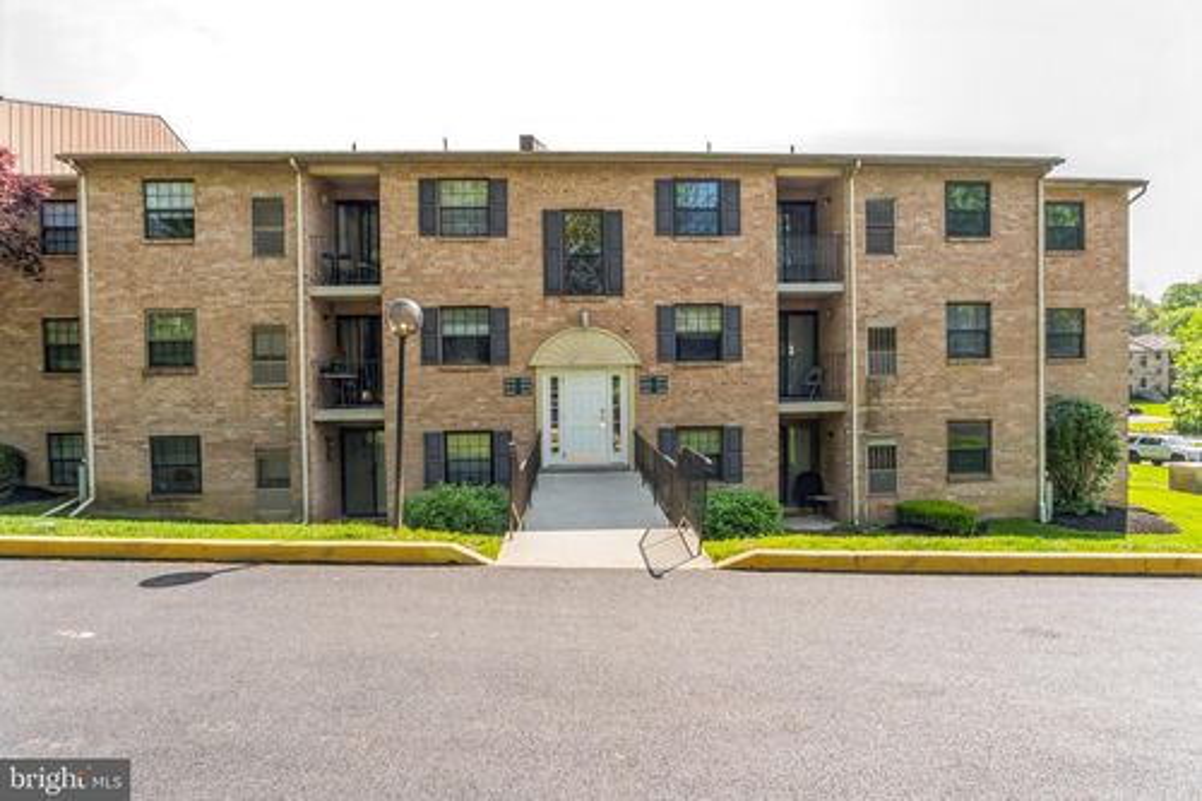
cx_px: 601
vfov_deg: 67.3
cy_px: 400
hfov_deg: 90.0
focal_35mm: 18
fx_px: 601
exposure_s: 1/60
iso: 100
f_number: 10
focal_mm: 12
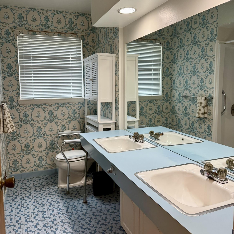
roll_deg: +0.7
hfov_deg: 55.6
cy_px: 110
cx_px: 114
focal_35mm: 29
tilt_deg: -4.9
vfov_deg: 55.6
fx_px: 222
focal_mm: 6.76
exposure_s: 1/60
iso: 160
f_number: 1.78
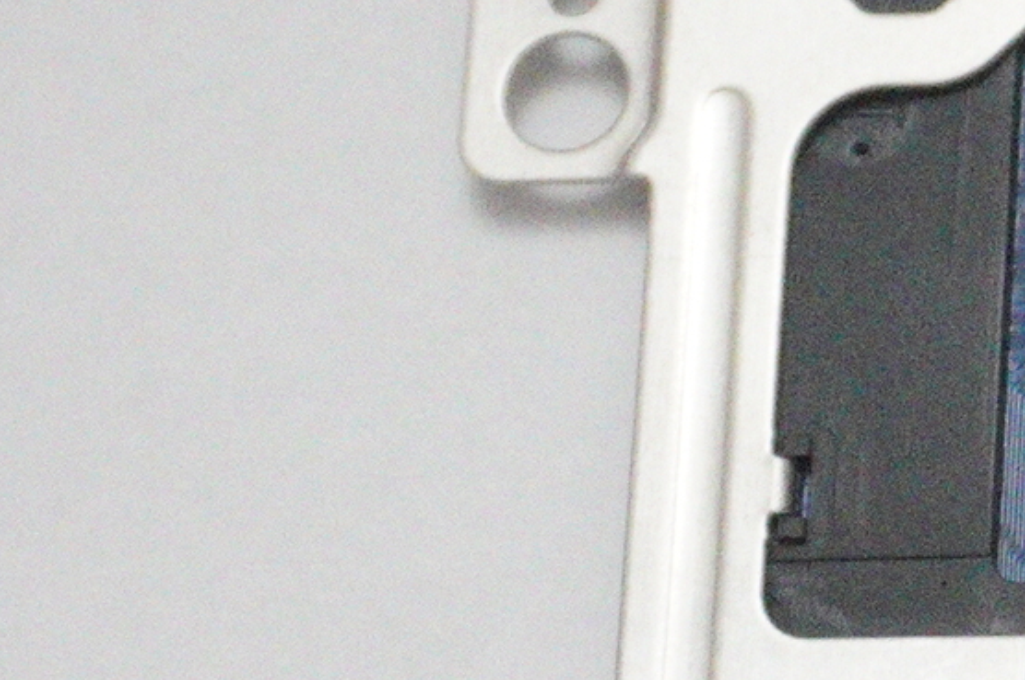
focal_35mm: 189
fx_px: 5373
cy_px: 481
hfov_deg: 10.3
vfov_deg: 7.2
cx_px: 1844
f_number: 5.6
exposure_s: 1/200
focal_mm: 28
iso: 12800
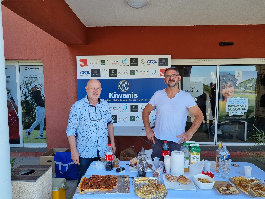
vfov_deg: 53.1
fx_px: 199
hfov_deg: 67.3
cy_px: 100
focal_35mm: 26
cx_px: 132
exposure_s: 1/562
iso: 50
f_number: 1.8
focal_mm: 5.4
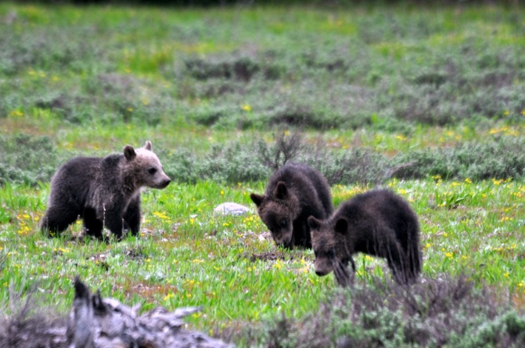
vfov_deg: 2.3
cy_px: 174
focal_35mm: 600
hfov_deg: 3.4
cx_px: 262
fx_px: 8740
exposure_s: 1/400
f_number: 5.6
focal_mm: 400
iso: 400
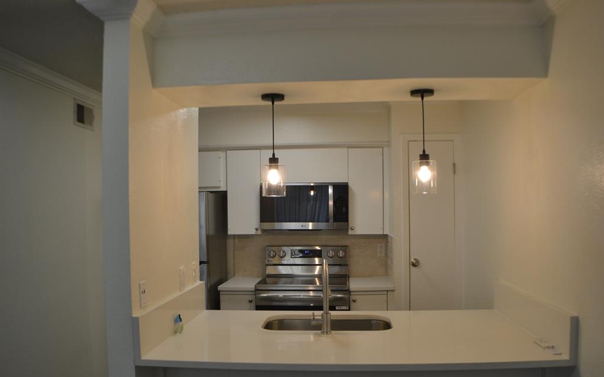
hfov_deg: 52.8
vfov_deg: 34.4
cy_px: 199
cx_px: 303
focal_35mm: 37
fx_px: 609
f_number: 4.5
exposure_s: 1/80
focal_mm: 24
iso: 400
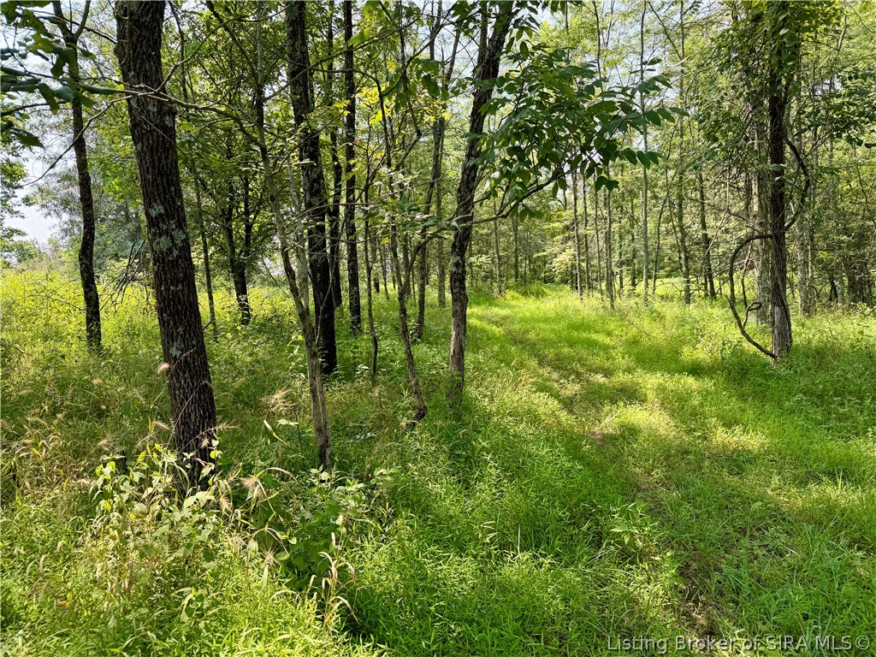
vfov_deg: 56.8
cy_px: 328
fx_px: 607
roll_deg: +5.2
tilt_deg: -5.7
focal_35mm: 24
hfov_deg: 71.6
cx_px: 438
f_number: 1.78
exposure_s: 1/695
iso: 100
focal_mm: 6.76
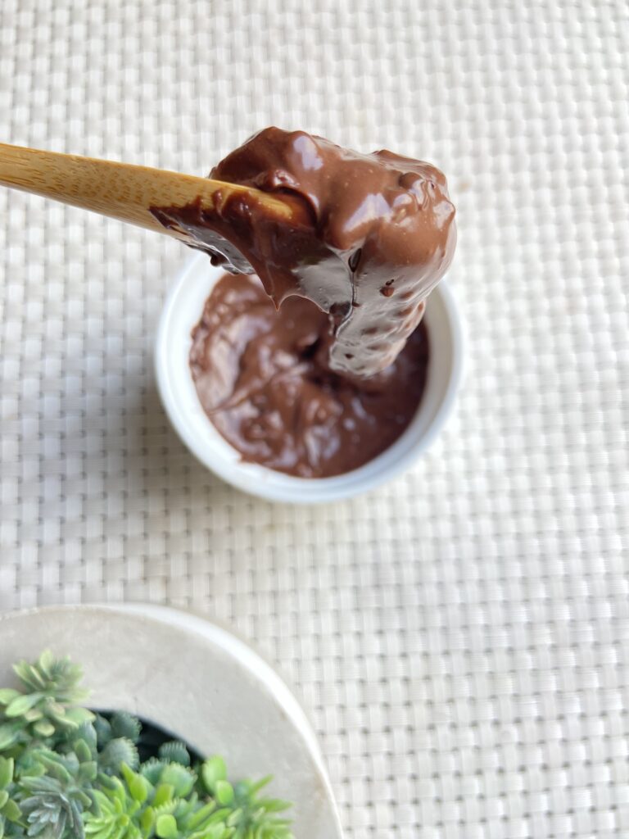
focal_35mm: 25
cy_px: 420
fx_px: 606
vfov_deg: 69.4
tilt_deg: -79.0
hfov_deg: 54.9
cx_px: 314
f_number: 1.8
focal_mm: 4.25
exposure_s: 1/121
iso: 80
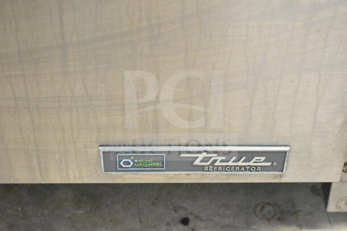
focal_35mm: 82
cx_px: 174
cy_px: 116
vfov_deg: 16.6
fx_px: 795
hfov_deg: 24.6
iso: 16000
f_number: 5.6
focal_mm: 55
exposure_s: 1/100
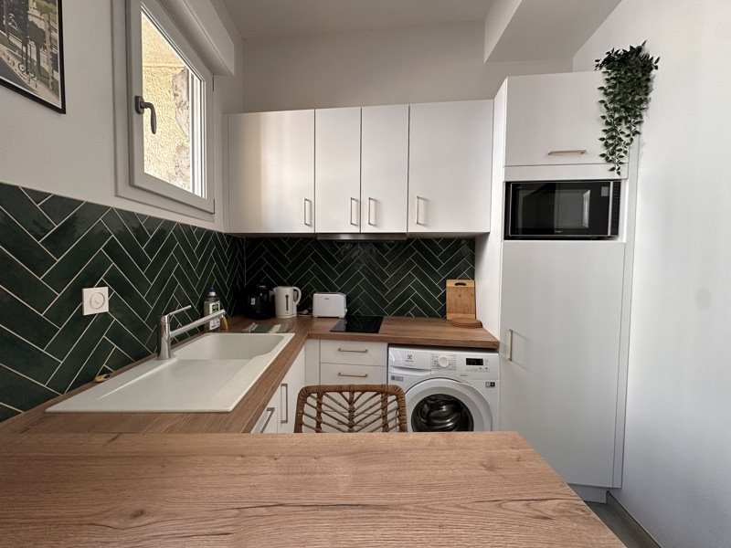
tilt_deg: -2.0
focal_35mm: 14
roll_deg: -0.8
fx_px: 296
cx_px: 366
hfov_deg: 102.1
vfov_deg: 85.7
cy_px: 274
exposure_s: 1/100
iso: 200
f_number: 2.2
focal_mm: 2.22
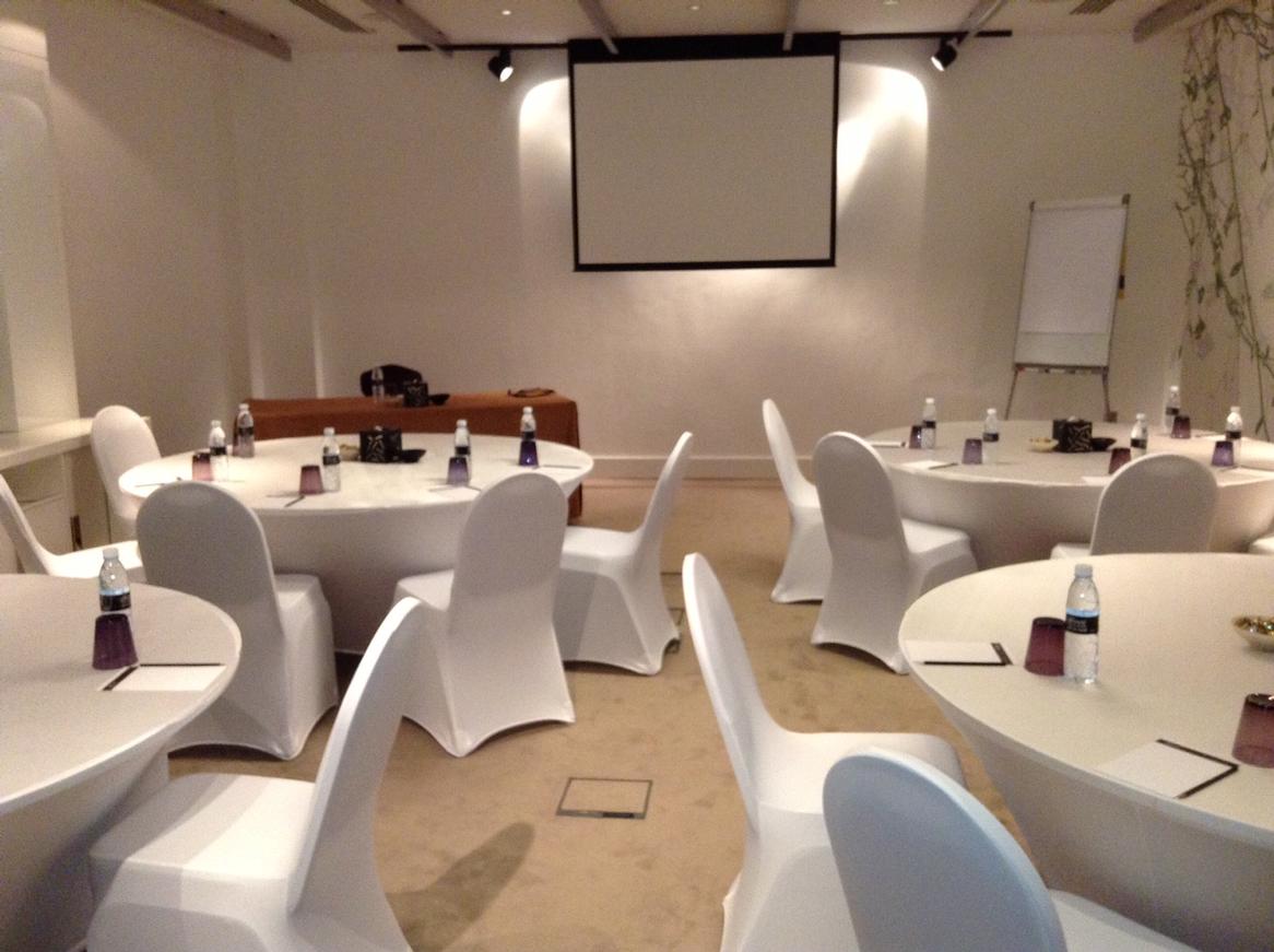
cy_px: 476
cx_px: 637
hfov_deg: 55.4
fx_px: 1213
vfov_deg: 42.8
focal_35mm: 33
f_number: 2.4
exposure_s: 1/24
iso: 200
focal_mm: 3.3
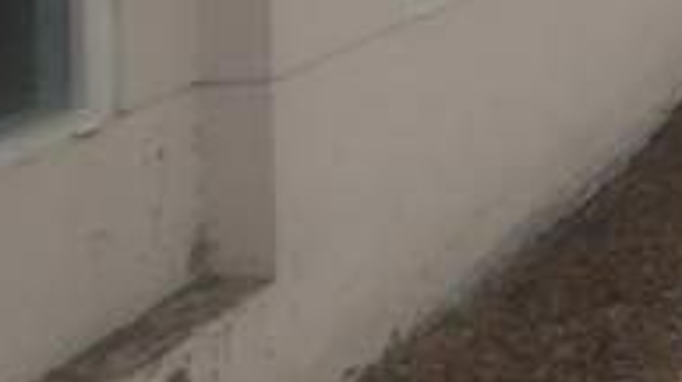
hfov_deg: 26.2
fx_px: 1011
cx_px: 1046
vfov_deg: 18.0
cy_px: -260
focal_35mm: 56
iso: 50
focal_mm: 1.65
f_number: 2.2
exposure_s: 1/1998
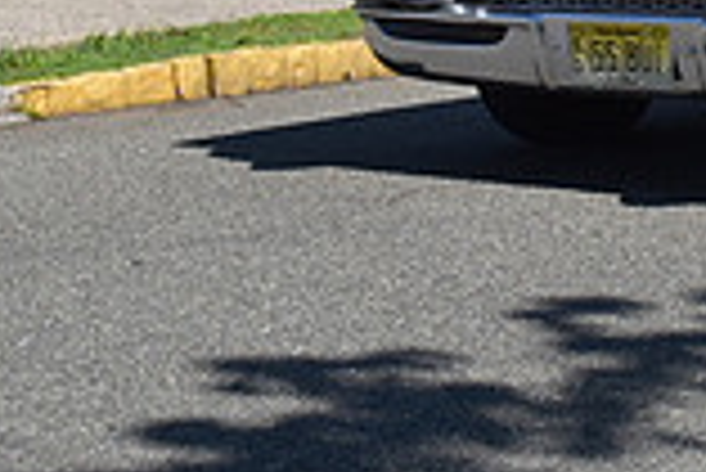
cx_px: 949
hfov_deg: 15.8
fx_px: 2395
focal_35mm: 122
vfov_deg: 11.1
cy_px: -43
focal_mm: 22
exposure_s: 1/320
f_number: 9
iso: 200
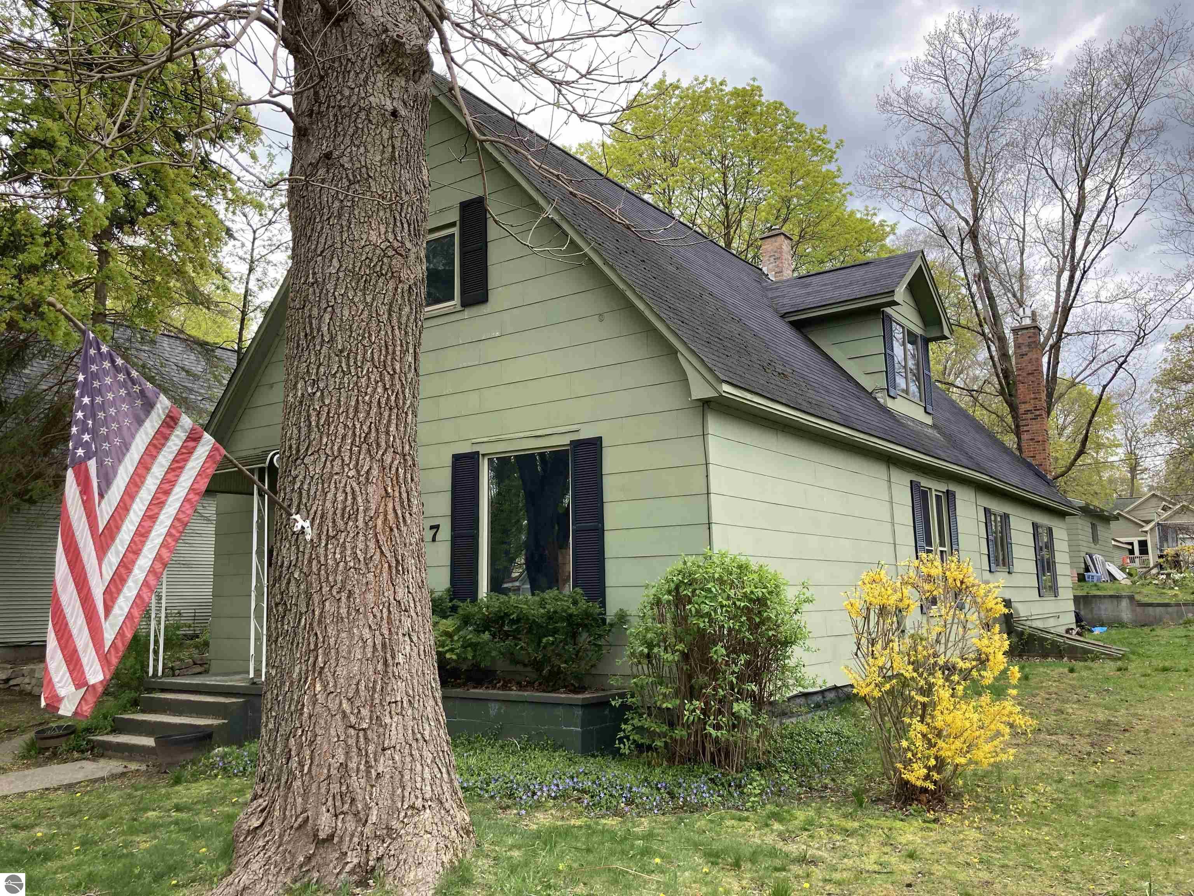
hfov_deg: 63.4
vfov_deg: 49.7
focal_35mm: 28
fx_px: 966
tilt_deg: +9.4
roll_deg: -0.3
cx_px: 597
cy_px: 448
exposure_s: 1/631
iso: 20
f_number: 1.8
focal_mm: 3.99
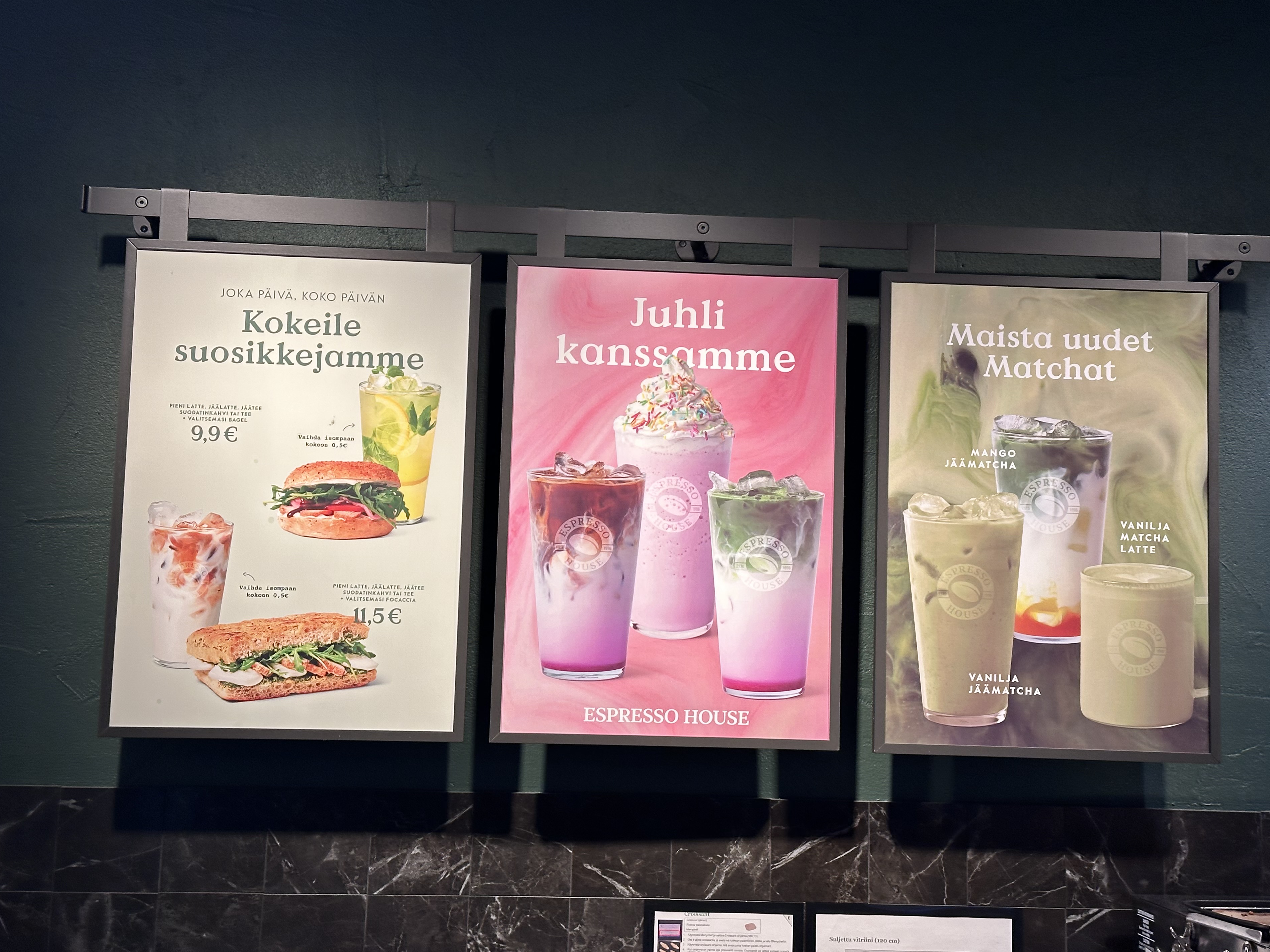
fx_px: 1871
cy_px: 468
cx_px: 666
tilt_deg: +6.6
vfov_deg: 28.6
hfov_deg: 37.5
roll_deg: -2.1
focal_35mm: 51
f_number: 1.78
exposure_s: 1/100
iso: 50
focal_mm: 6.86
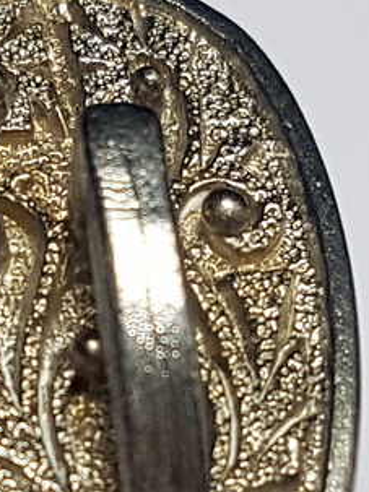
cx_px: 134
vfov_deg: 33.6
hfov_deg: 26.4
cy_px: 416
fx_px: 782
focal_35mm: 55
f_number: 1.7
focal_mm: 4.2
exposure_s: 1/149
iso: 50
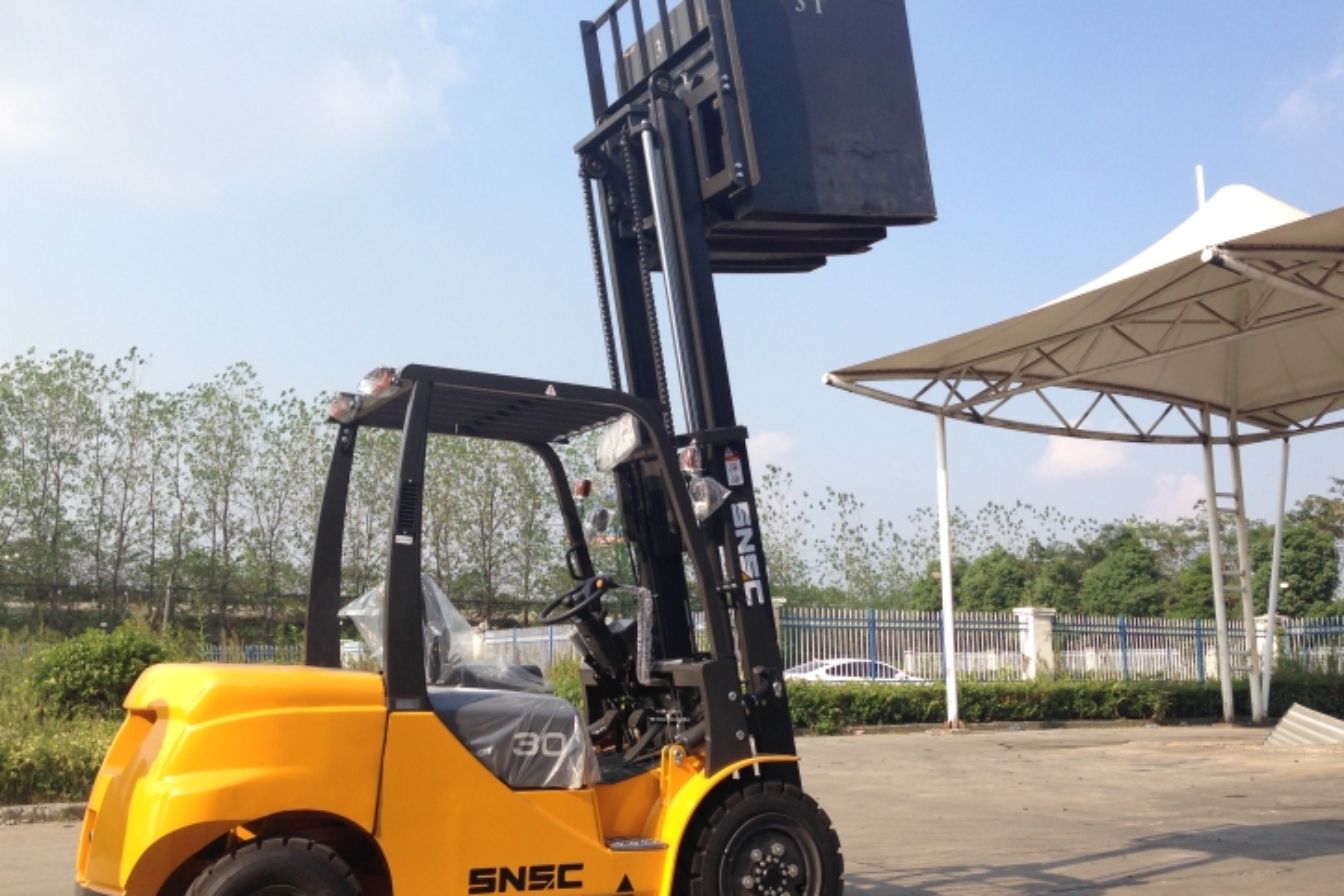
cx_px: 669
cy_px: 431
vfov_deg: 35.0
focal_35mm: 38
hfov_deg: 50.7
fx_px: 1419
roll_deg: -1.9
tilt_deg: +10.2
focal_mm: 4.12
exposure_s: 1/1063
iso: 50
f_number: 2.4
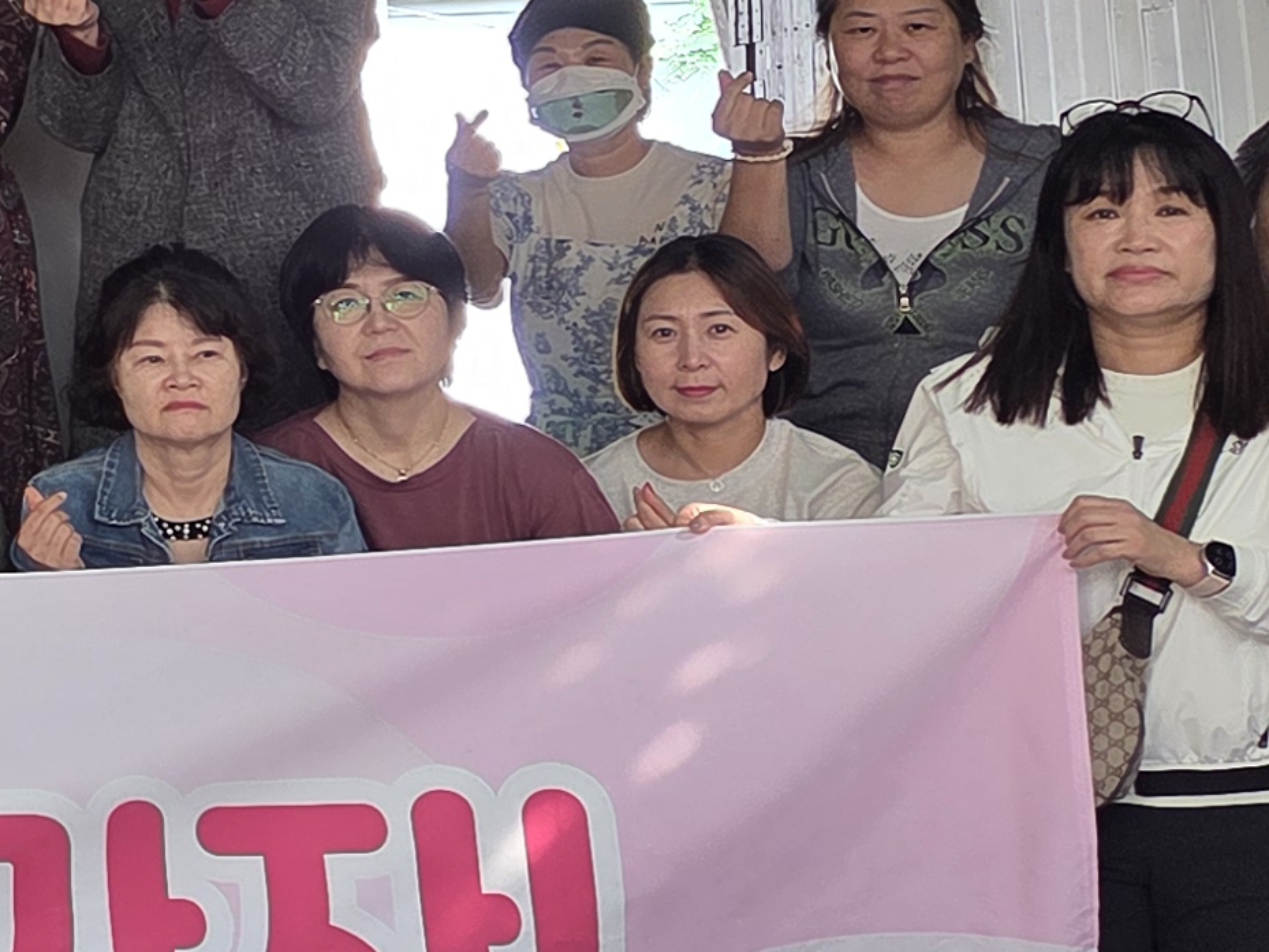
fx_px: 3630
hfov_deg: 16.3
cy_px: 158
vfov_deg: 14.8
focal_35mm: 99
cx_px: -1082
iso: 80
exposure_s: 1/120
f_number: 1.8
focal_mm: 5.4
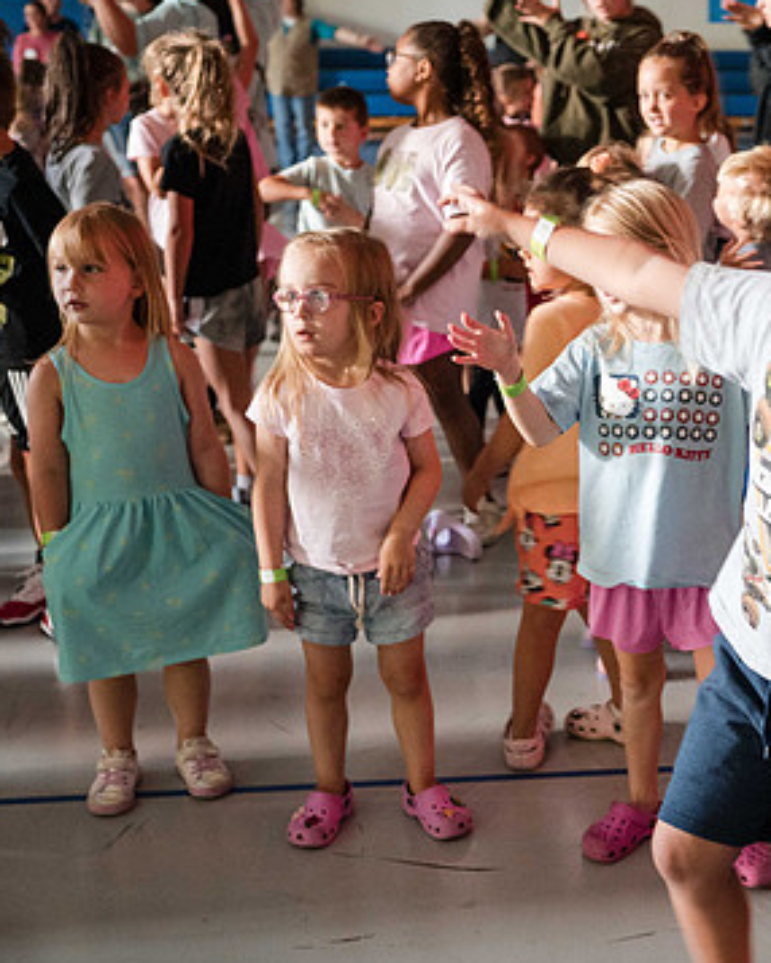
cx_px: 719
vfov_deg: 33.6
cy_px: 502
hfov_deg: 26.1
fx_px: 1596
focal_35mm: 56
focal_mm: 35
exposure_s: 1/60
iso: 10000
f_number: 2.8
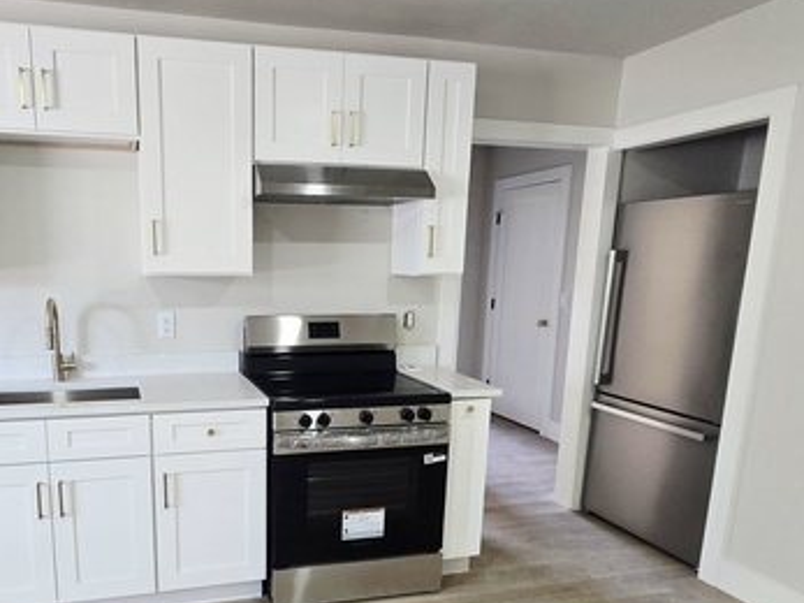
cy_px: 399
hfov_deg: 68.0
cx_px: 288
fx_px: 580
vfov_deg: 53.8
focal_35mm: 25
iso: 200
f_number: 2.2
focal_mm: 2.2
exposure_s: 1/60.2
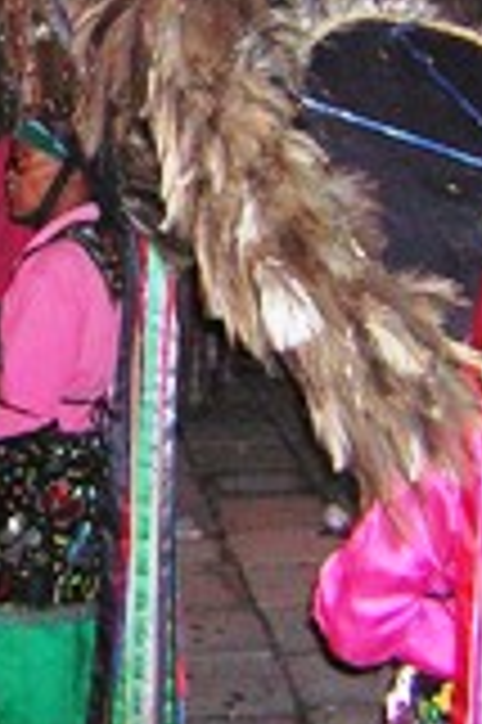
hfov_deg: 14.6
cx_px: 149
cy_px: 157
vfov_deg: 21.7
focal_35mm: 93
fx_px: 1872
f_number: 2.6
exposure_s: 1/60.1
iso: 200
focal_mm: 4.7
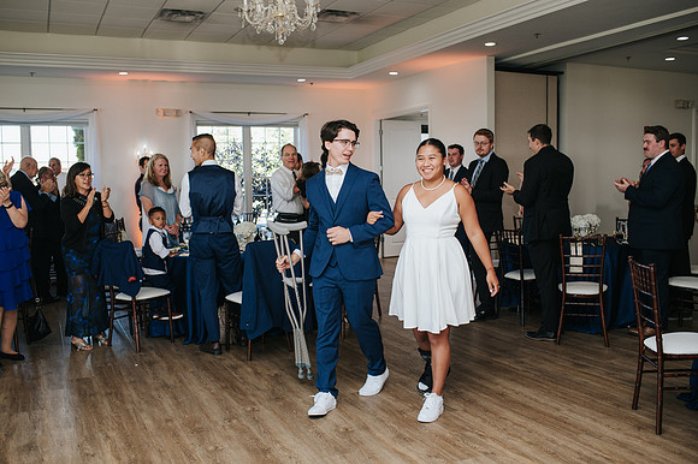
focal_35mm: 35
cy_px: 232
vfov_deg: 37.8
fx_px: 678
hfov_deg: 54.5
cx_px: 349
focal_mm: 35
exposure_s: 1/200
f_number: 3.2
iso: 640
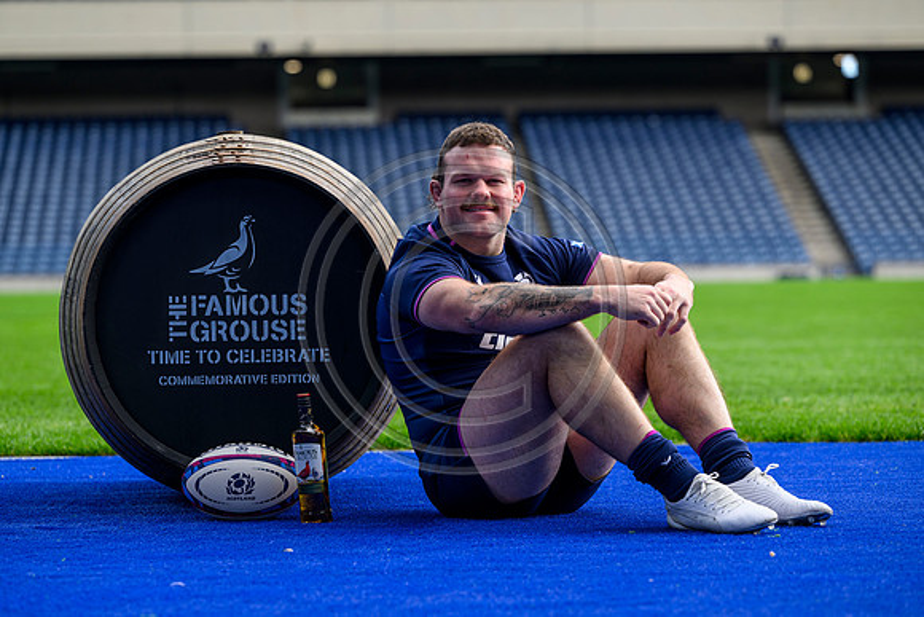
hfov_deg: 14.8
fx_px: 3550
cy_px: 308
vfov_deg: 9.9
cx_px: 462
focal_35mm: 138
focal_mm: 135
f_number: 4
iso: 125
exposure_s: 1/200
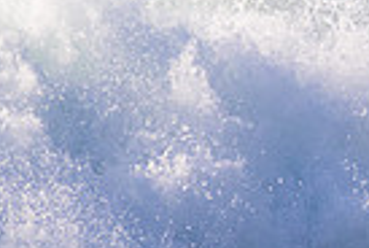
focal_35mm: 3382
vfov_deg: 0.4
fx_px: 34741
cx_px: 716
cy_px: -55
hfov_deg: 0.6
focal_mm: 800
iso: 1800
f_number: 11
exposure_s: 1/2000
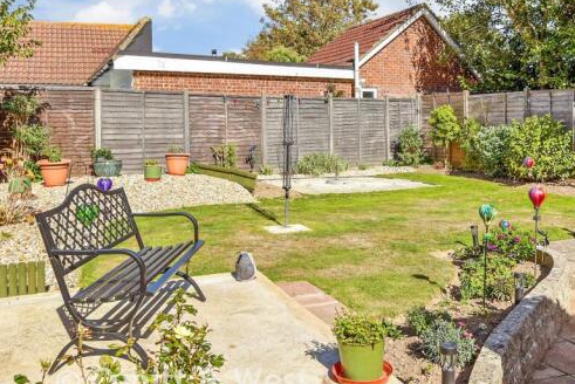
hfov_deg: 53.1
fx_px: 575
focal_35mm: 36
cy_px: 205
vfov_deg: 36.9
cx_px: 305
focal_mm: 18
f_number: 8
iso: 200
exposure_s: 1/640
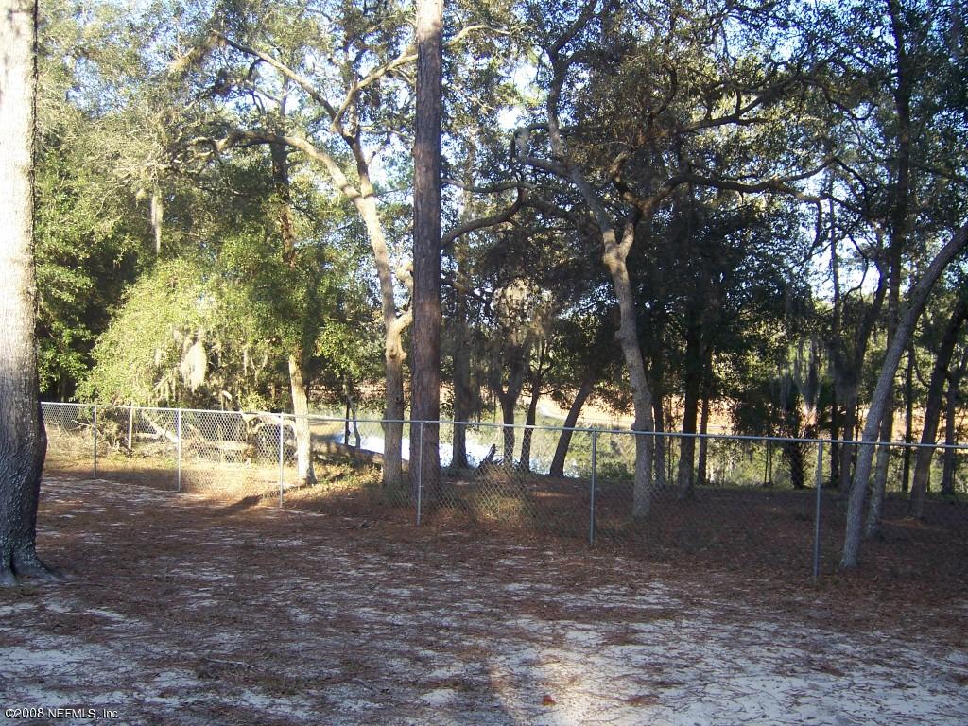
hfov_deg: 51.4
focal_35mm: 36
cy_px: 363
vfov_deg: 39.7
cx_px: 484
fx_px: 1007
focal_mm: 6.2
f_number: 2.8
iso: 80
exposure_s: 1/160
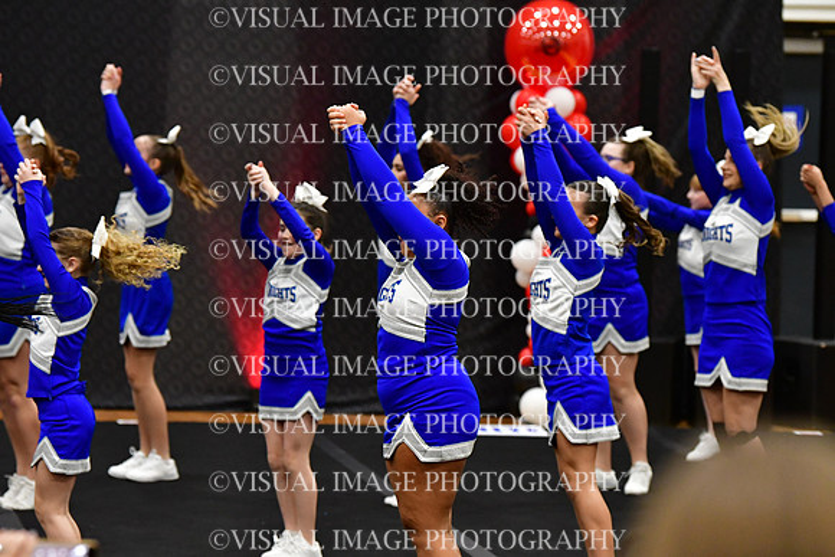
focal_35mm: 202
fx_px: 4686
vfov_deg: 6.8
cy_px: 278
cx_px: 418
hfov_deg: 10.2
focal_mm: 135
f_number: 3.5
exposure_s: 1/500
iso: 4000
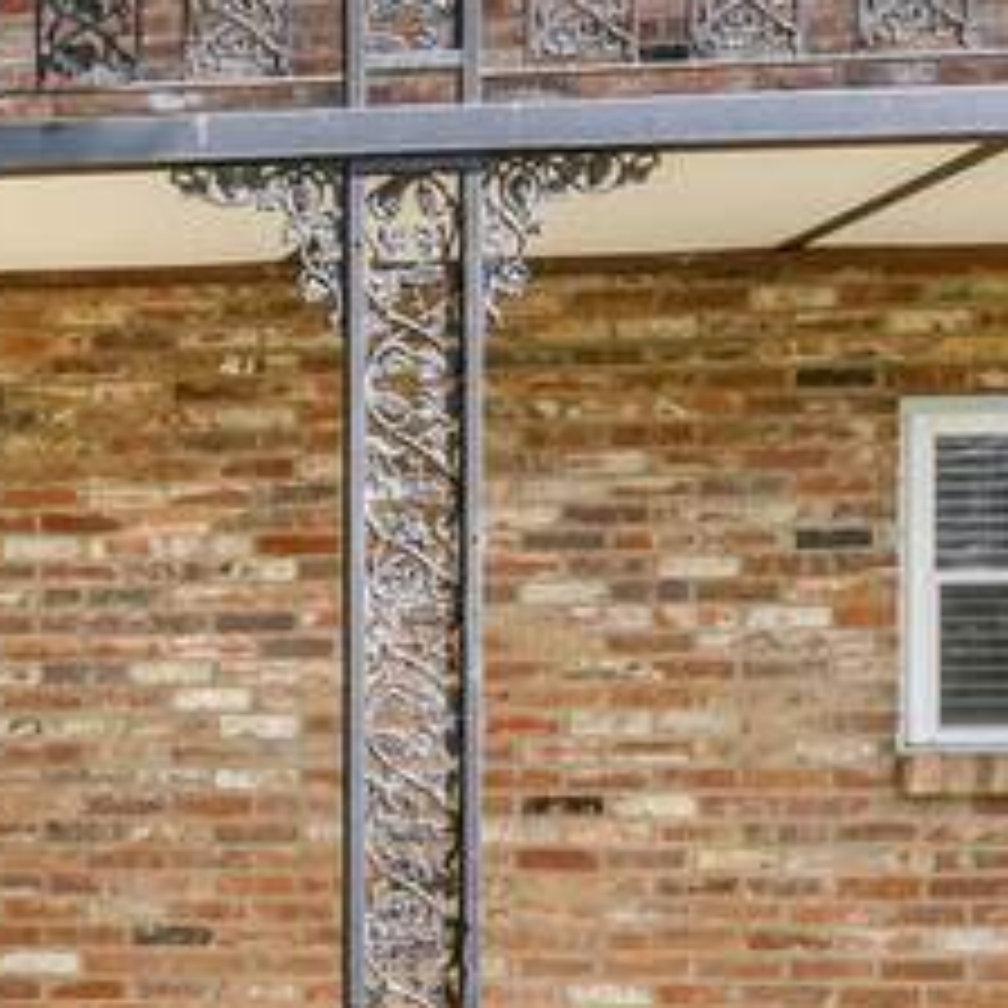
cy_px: 963
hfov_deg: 18.2
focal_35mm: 73
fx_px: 2405
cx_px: -860
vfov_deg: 22.9
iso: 400
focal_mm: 10
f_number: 11
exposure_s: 1/80
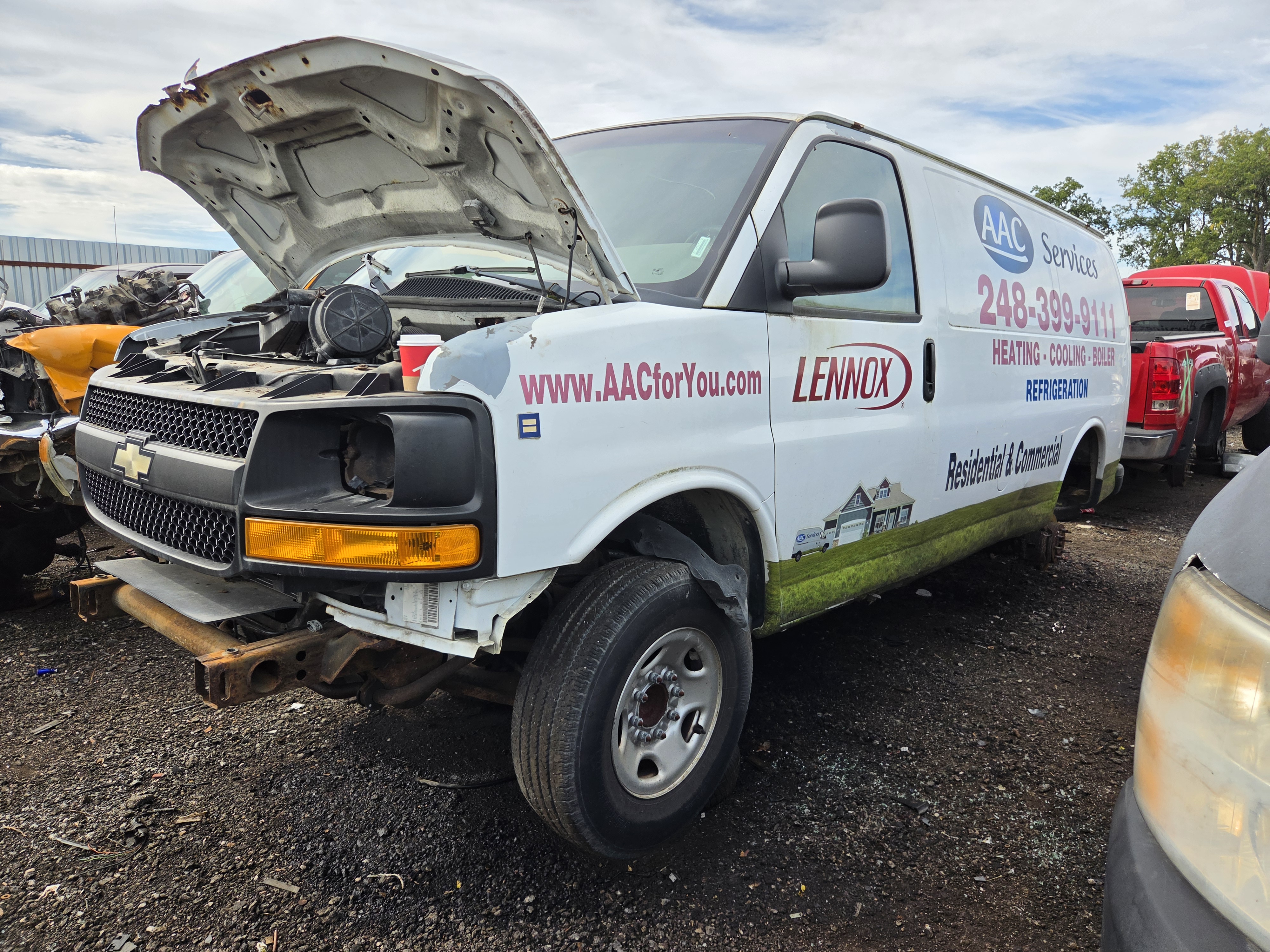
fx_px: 844
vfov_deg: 58.9
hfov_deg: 73.9
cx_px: 635
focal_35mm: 23
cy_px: 476
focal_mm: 5.4
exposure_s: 1/3559
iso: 80
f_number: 1.8
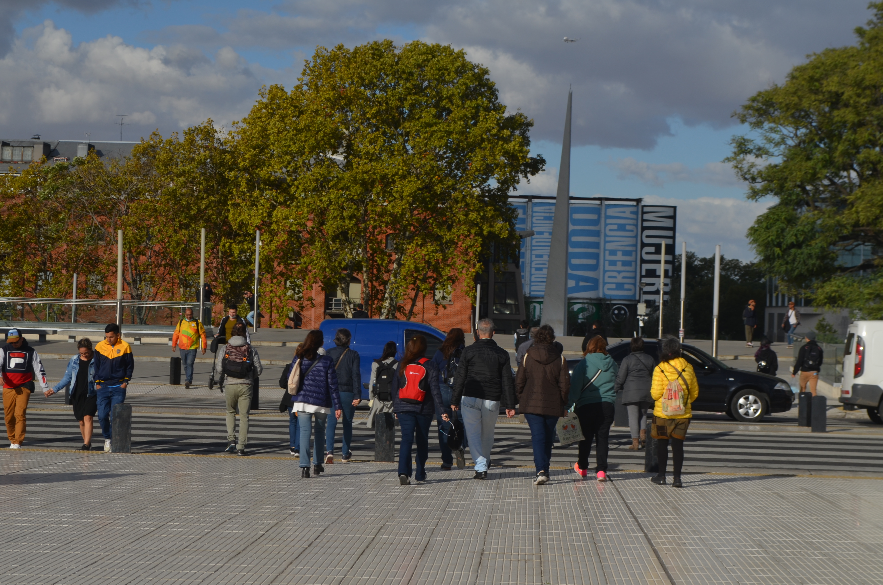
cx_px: 442
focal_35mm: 82
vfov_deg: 16.5
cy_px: 292
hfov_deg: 24.7
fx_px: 2019
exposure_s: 1/250
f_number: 8
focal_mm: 55
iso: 100
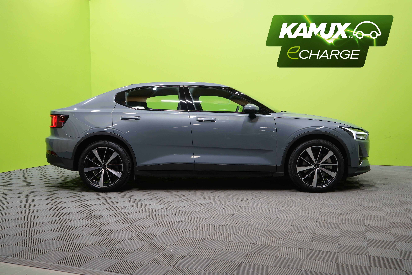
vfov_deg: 40.0
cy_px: 138
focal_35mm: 33
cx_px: 206
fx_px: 378
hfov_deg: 57.2
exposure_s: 1/60
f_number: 4.5
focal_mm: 33
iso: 800
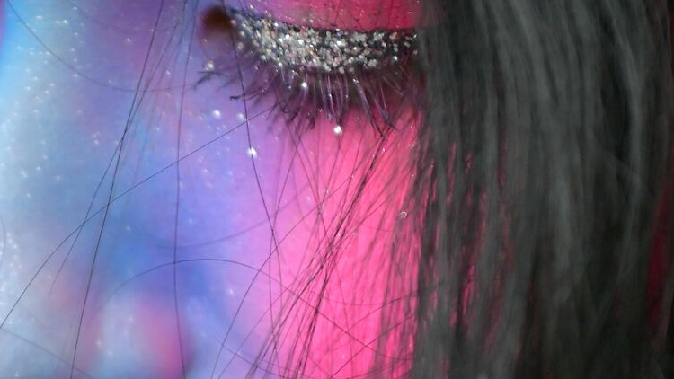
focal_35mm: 670
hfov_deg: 3.2
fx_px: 11975
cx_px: -24
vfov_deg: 1.8
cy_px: 462
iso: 1800
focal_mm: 200
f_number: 4
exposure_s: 1/800
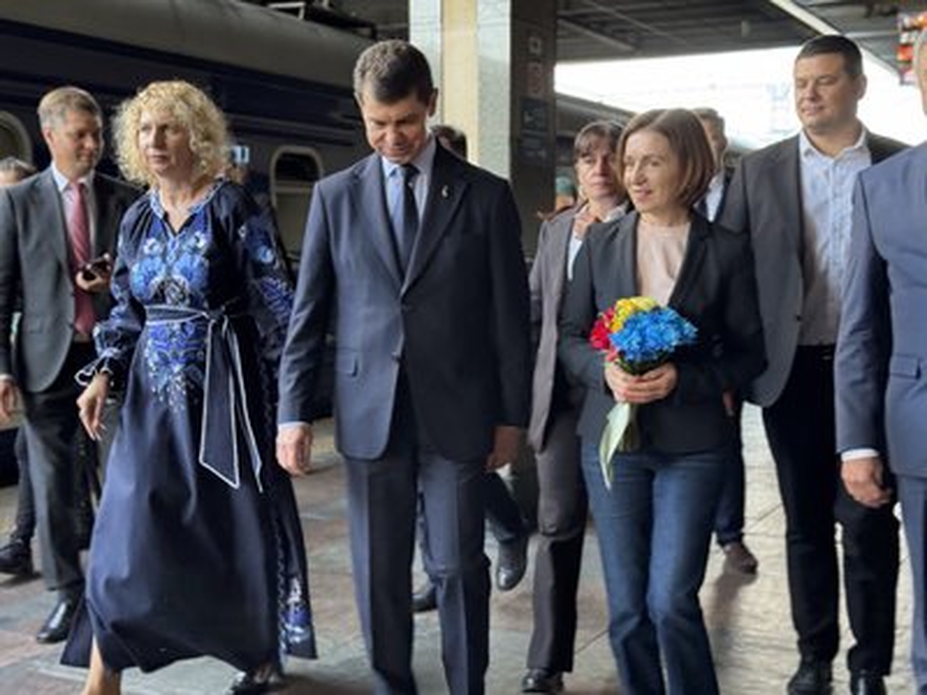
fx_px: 1285
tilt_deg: -2.6
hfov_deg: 39.7
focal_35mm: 48
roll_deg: -1.9
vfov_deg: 30.3
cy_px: 348
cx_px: 464
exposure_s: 1/60
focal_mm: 6.76
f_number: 1.78
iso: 160
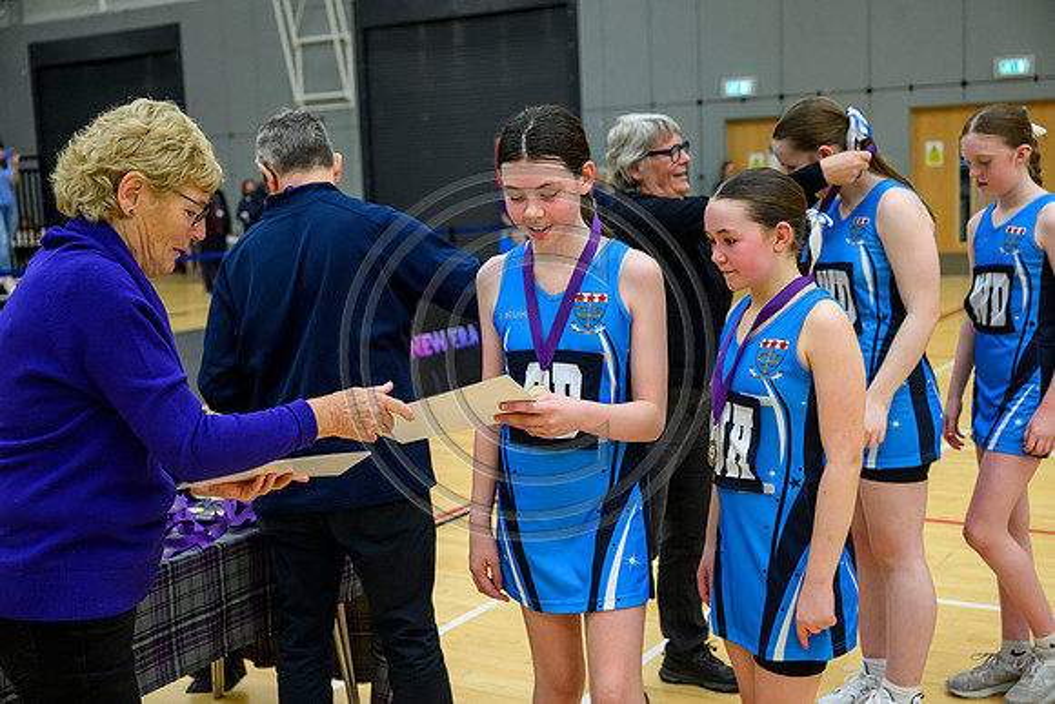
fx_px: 1290
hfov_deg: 44.5
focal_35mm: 44
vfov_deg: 30.5
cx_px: 528
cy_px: 352
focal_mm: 44
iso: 5000
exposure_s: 1/640
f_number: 3.5
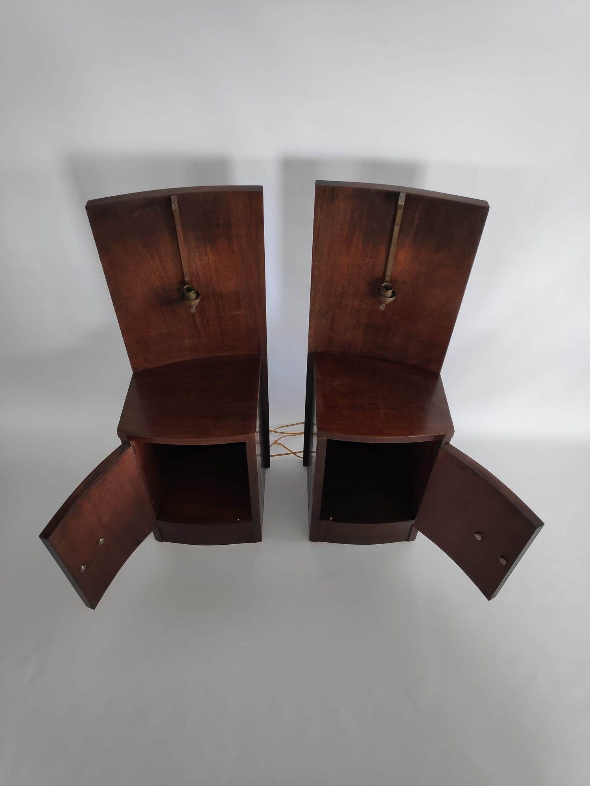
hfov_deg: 66.0
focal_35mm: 20
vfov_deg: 81.7
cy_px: 393
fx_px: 455
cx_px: 295
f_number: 1.9
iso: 304
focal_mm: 3.94
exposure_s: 1/100
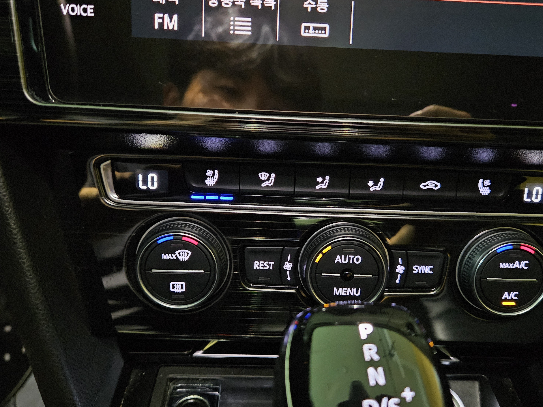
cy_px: 205
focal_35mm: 31
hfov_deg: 58.2
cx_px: 305
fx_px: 486
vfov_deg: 45.4
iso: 2500
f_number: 1.8
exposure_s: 1/16.7
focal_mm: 5.4
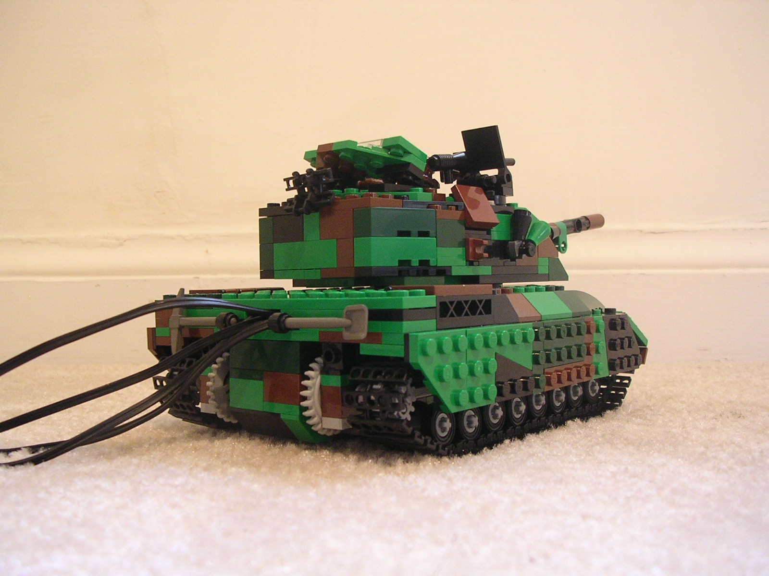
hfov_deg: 49.0
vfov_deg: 37.7
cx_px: 384
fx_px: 844
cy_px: 288
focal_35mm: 38
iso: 305
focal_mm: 5.8
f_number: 2.8
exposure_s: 1/3.6
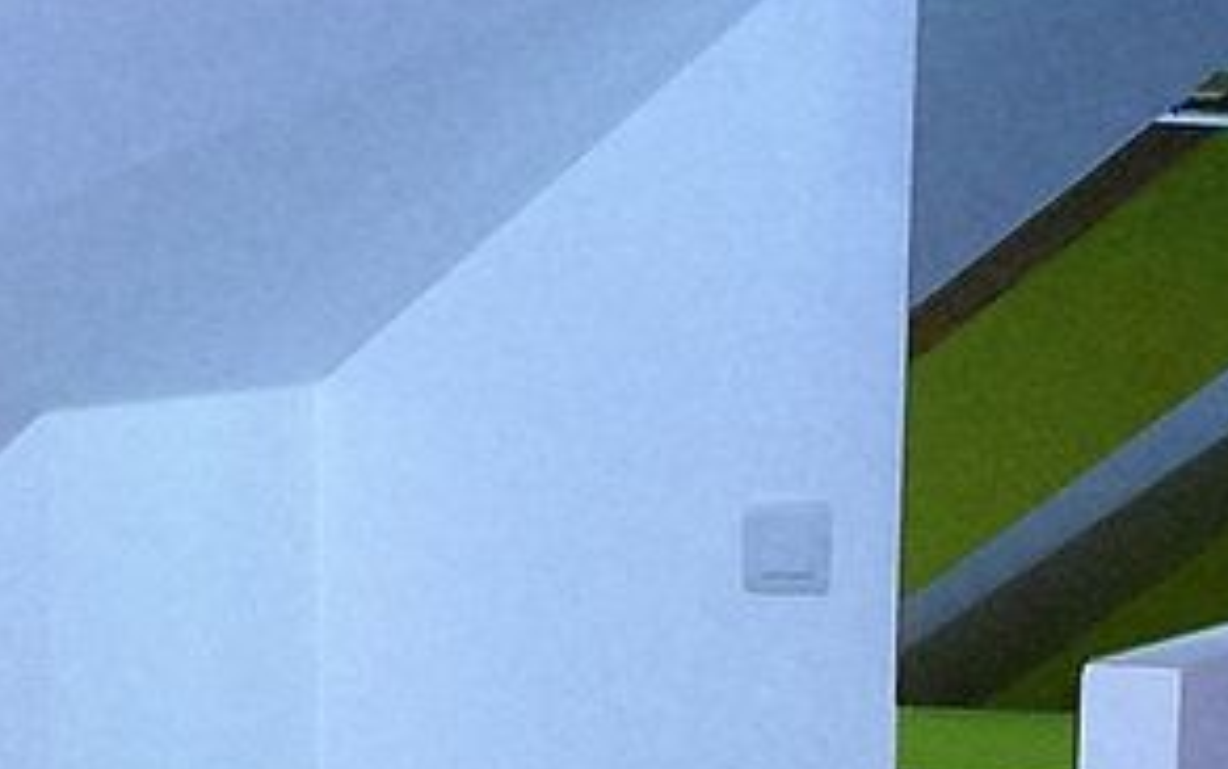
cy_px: 1324
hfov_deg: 15.3
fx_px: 4254
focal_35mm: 127
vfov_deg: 9.9
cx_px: -534
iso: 200
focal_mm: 5.2
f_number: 2.8
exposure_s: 1/30
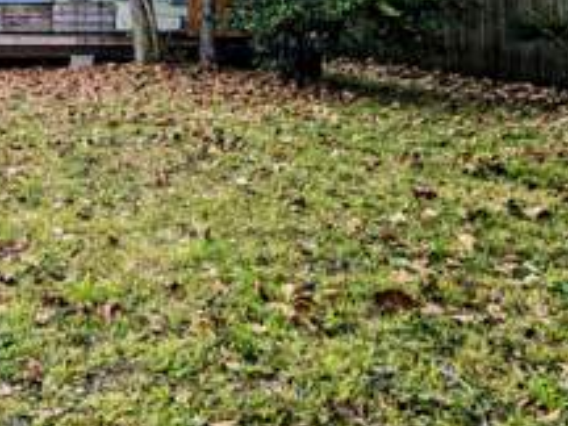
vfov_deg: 26.9
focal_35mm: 51
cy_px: -4
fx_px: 837
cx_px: 0
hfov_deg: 34.2
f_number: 1.7
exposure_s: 1/445
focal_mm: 6.3
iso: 10
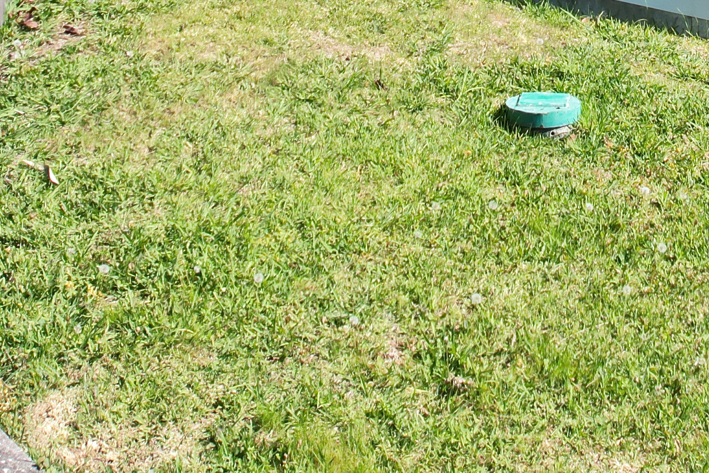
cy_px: -359
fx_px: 1536
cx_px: 601
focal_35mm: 78
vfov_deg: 15.3
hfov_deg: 25.4
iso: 100
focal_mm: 8.38
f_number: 2.8
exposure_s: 1/1000
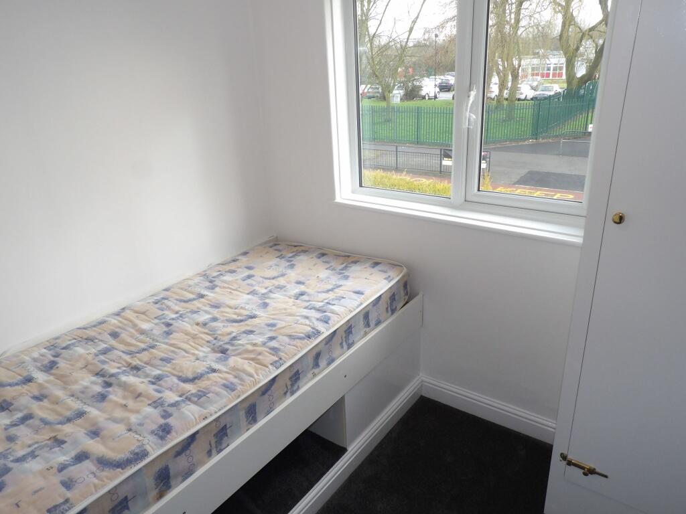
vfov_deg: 56.8
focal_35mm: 24
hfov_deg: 71.6
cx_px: 343
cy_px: 257
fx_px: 476
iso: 156
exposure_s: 1/60
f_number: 4.6
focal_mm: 4.3
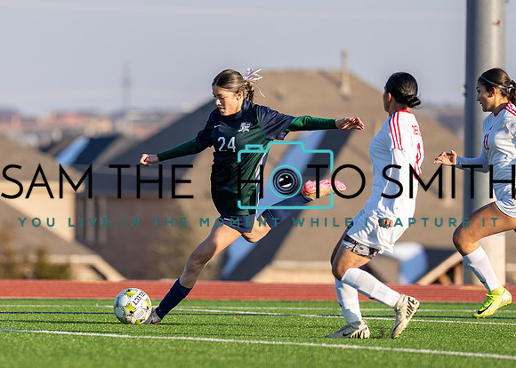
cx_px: 150
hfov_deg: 4.1
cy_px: 138
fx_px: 7252
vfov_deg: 2.9
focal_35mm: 495
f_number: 2.8
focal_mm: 200
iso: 200
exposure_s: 1/2000
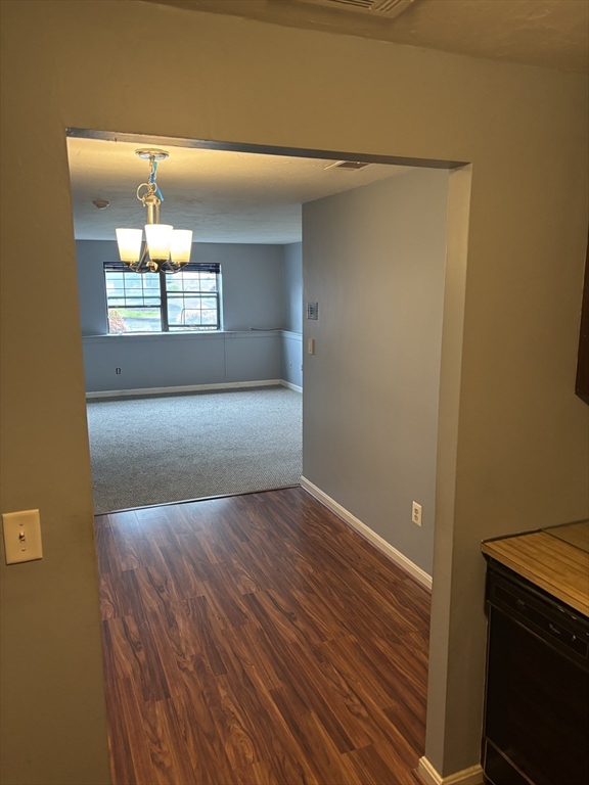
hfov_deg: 53.1
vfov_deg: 67.3
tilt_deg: -11.4
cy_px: 392
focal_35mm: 26
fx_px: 590
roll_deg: +0.0
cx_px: 294
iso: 320
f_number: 1.6
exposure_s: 1/60
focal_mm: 5.96
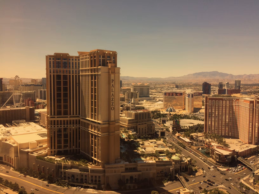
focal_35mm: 29
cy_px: 97
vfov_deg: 48.2
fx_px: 217
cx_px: 130
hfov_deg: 61.7
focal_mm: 4.15
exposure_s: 1/234
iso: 32
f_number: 2.2
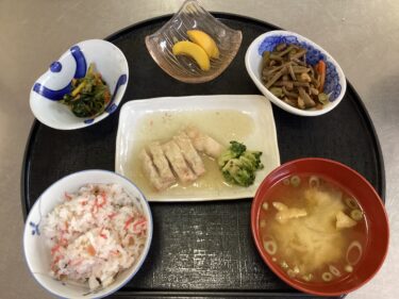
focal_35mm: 31
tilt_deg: -71.3
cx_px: 200
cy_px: 150
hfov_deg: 58.4
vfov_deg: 45.4
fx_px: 357
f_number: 2.4
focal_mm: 3.3
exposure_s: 1/60
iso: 200
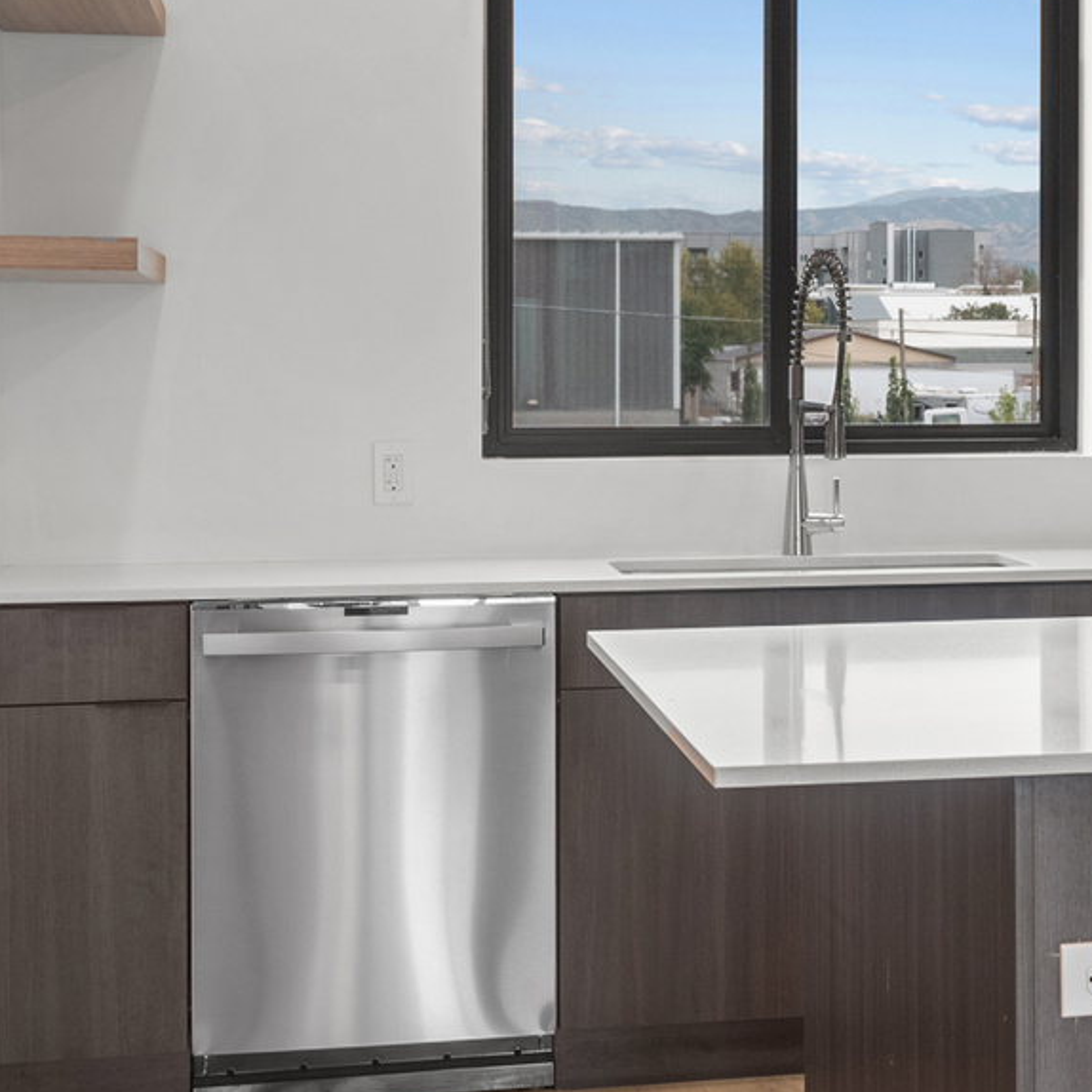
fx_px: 3248
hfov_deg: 18.0
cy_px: 376
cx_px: 1364
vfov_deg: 19.0
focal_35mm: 91
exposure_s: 1/3
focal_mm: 30
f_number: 8
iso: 500
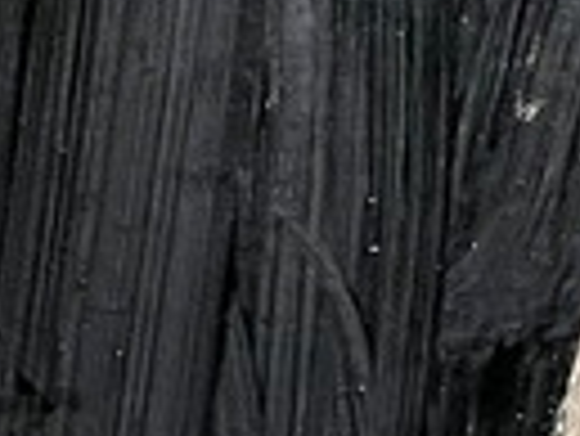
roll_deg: -0.8
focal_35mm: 478
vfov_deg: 3.1
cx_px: -1178
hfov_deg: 4.0
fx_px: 8016
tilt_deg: -31.5
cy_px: 773
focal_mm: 9
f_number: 2.8
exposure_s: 1/488
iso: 32
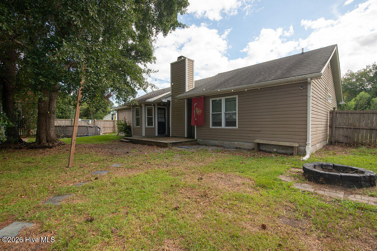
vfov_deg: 73.1
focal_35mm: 16
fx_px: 170
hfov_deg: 96.0
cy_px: 127
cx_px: 191
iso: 320
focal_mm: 16
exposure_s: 1/250
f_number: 7.1
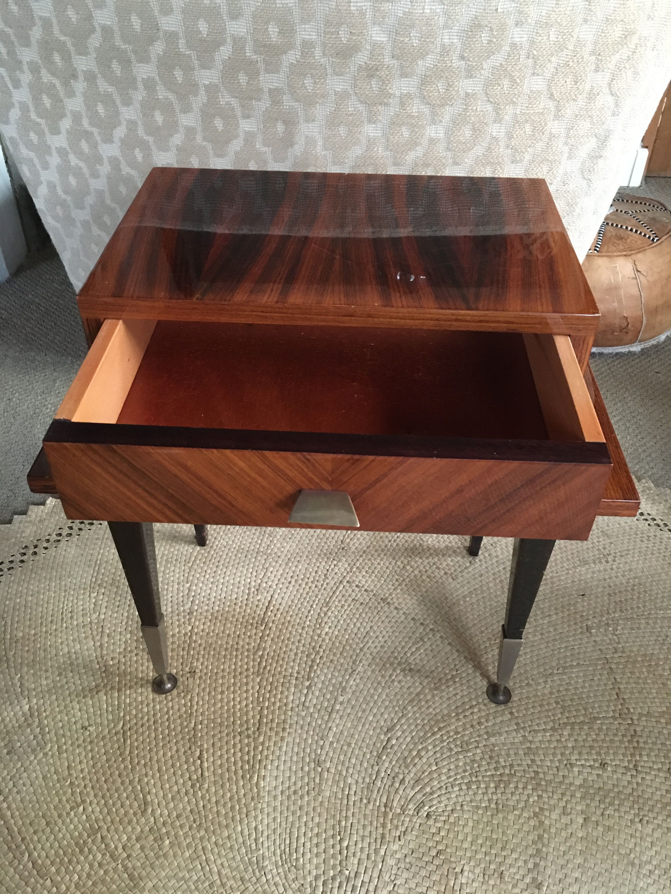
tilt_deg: -38.1
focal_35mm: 29
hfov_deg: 48.2
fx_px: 750
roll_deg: -1.1
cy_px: 447
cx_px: 336
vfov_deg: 61.7
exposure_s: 1/17
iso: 250
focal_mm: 4.15
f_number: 2.2
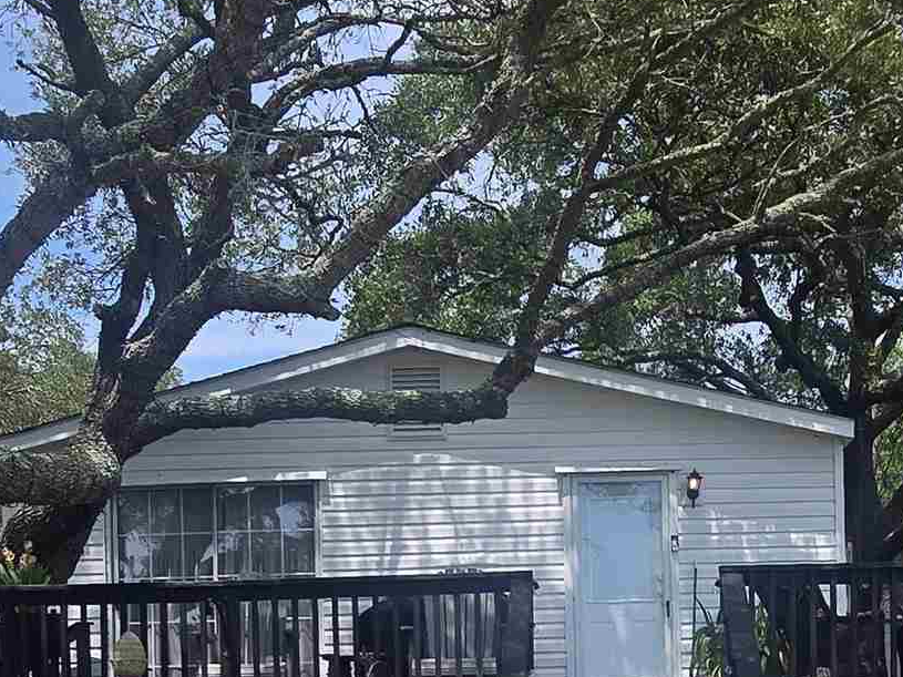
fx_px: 1278
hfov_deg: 38.7
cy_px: 675
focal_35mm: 49
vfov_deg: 27.9
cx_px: 546
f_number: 2.2
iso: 50
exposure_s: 1/2043
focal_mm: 2.2
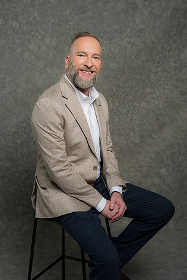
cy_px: 140
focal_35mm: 55
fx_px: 429
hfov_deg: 24.6
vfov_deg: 36.2
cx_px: 94
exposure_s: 1/160
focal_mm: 55
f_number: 4
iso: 125
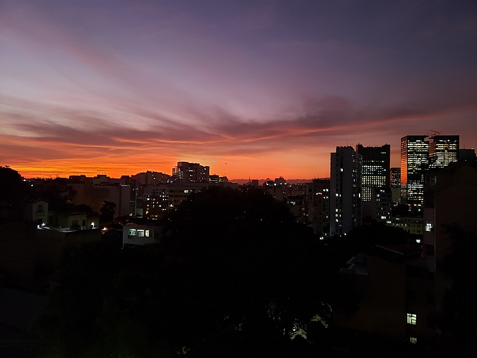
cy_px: 179
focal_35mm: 26
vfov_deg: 53.1
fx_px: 358
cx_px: 238
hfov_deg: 67.3
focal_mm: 4.3
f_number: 1.5
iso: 250
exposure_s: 1/17
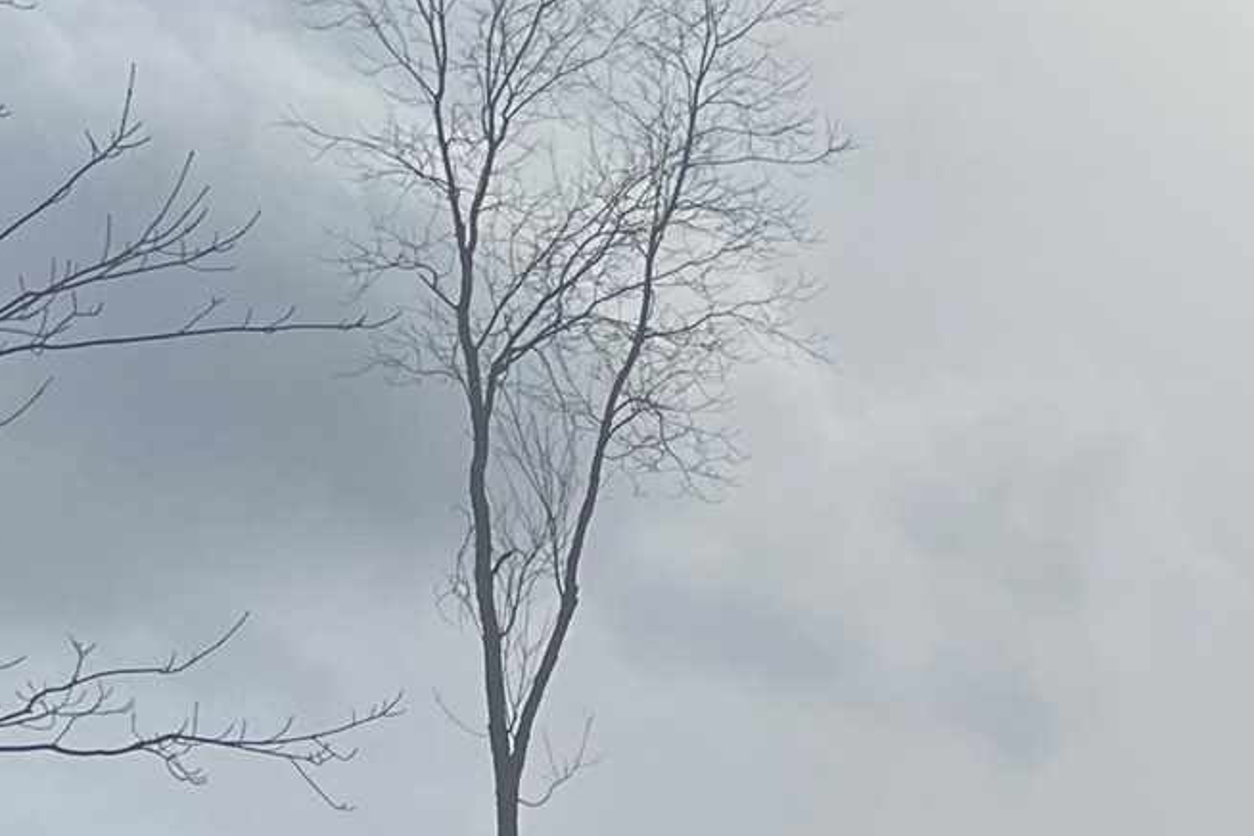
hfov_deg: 15.4
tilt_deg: +2.9
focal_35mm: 127
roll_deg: +0.5
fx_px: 4423
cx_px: 1611
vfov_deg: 10.2
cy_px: 1499
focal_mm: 5.1
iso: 50
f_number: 1.6
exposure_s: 1/15152
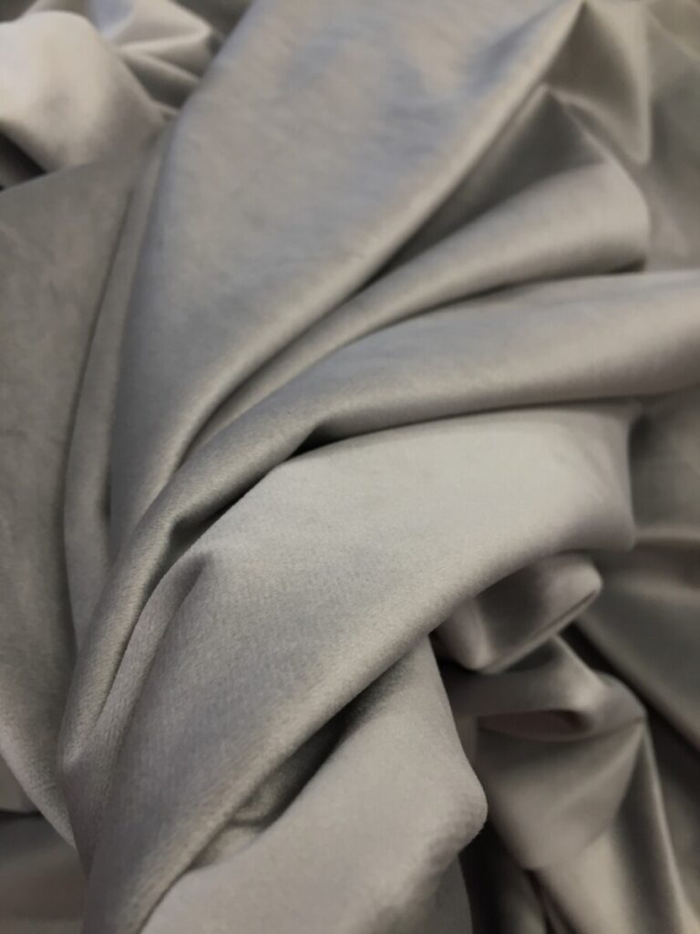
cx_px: 350
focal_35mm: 29
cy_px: 467
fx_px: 782
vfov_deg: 61.7
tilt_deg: -63.5
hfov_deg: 48.2
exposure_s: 1/33
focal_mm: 4.15
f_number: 2.2
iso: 32
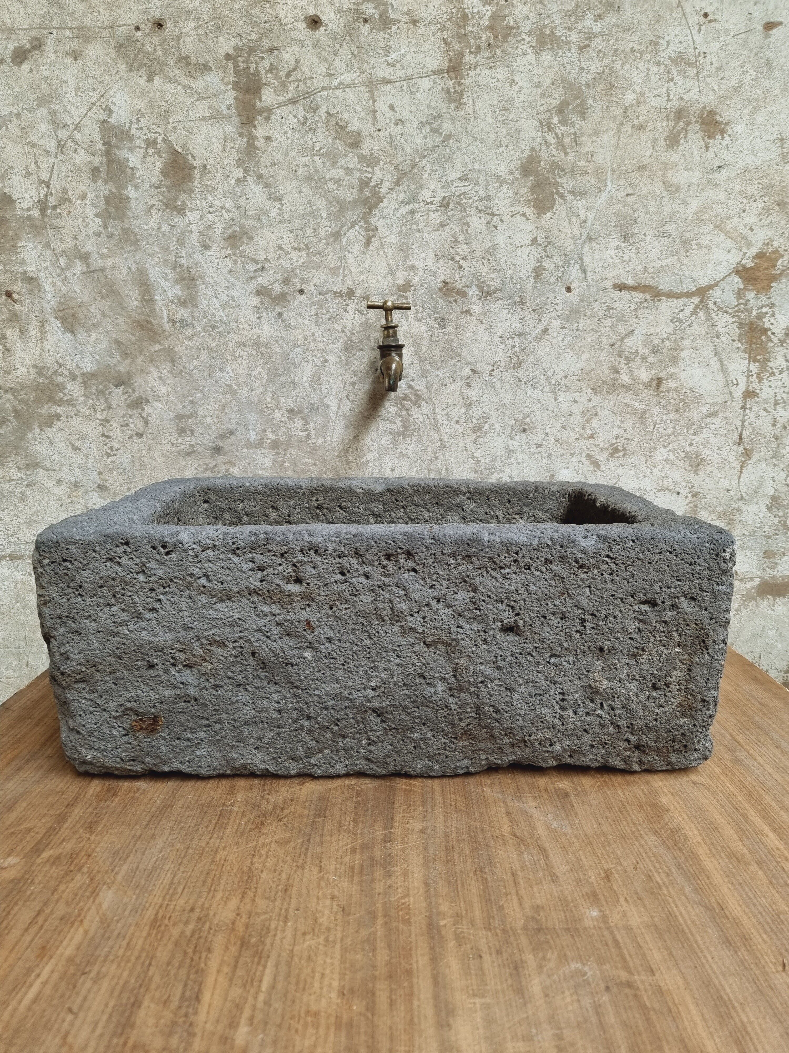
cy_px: 526
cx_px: 394
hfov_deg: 56.8
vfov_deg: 71.6
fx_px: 729
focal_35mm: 24
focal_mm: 6.7
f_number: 1.8
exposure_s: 1/100
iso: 100
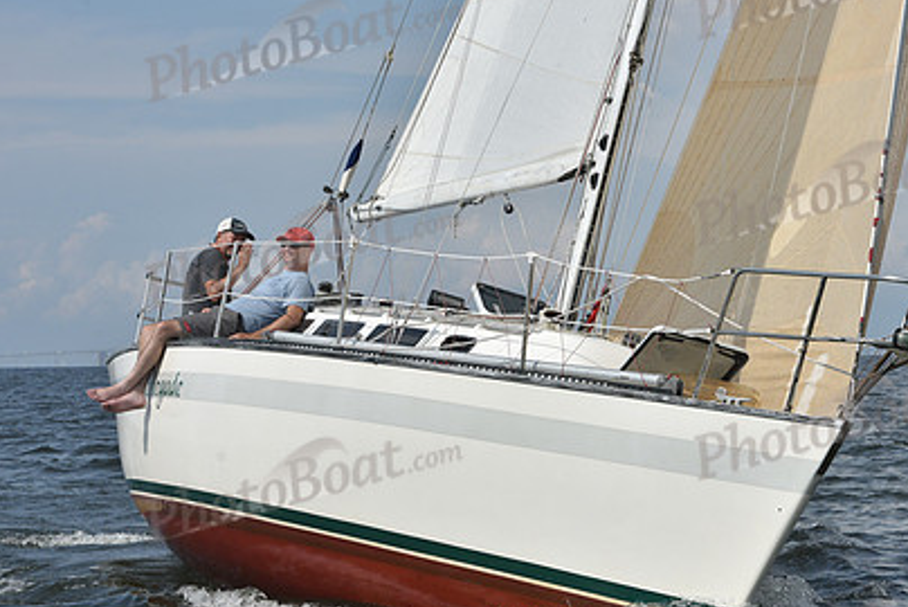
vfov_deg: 10.4
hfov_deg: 15.5
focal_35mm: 132
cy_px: 336
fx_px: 3332
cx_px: 580
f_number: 11
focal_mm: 92
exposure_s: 1/1250
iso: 320
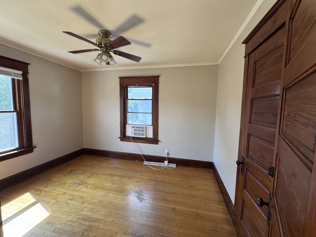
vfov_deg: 85.7
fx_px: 128
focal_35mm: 14
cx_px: 158
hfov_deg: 102.1
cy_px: 118
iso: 125
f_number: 2.2
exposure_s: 1/99
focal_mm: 2.22
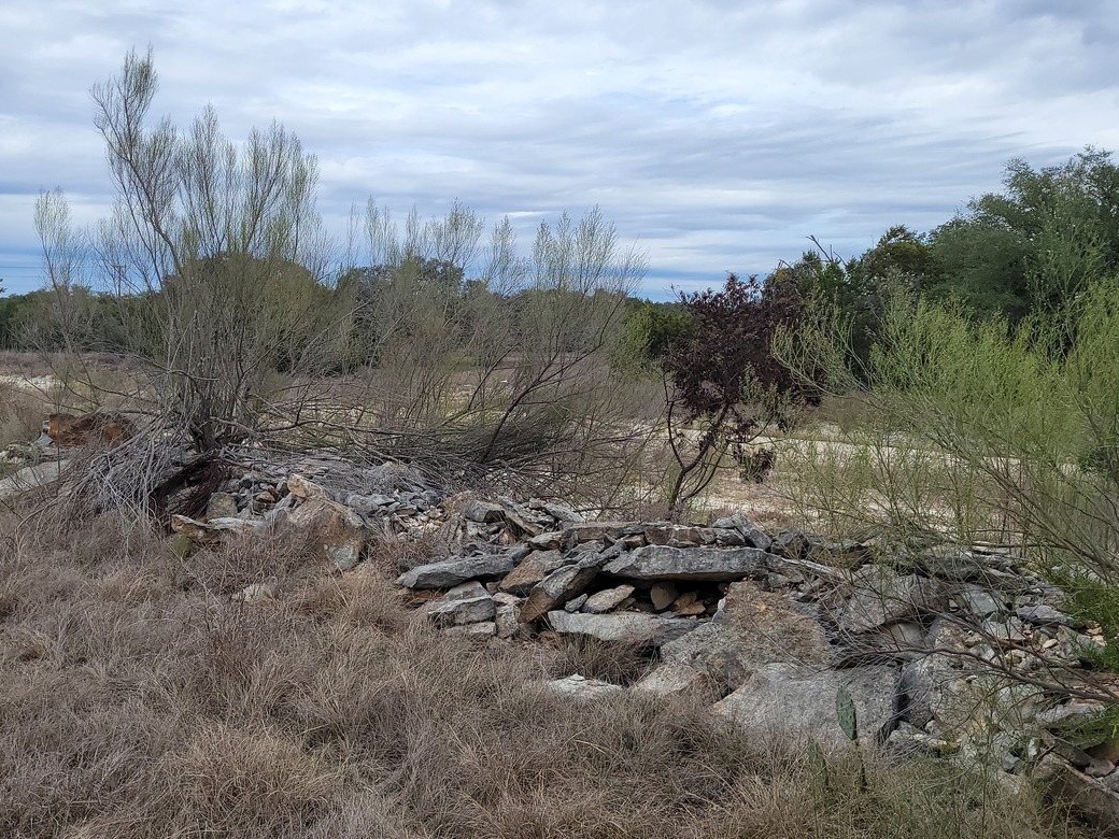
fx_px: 1164
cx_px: 480
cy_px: 398
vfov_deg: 39.6
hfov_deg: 51.2
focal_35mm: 36
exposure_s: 1/1580
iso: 40
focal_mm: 5.4
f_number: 1.8
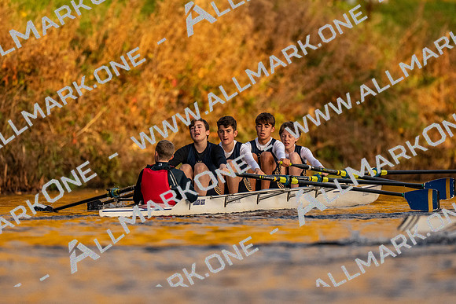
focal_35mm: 900
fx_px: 11408
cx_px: 228
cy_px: 152
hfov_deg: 2.3
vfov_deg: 1.5
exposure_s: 1/2500
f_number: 4
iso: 1800
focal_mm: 600
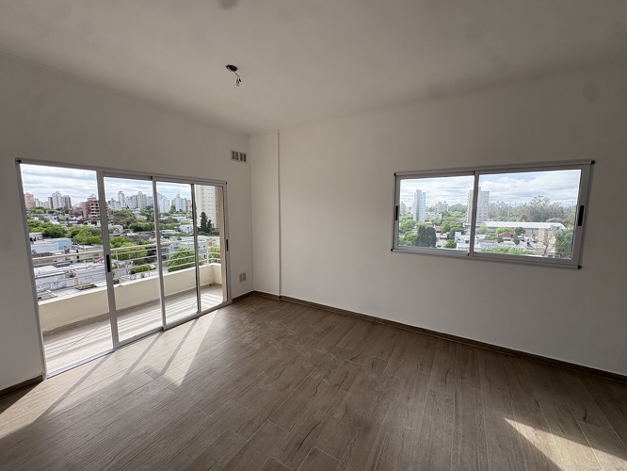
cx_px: 314
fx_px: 254
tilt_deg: -5.7
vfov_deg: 85.7
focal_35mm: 14
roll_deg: +0.3
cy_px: 236
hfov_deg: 102.0
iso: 64
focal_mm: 2.22
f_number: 2.2
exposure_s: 1/734
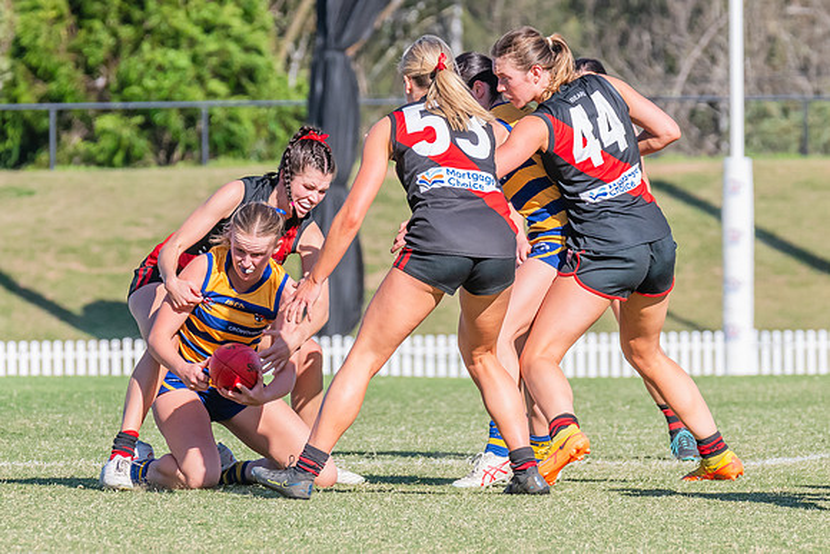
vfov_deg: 2.3
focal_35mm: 595
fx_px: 13715
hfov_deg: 3.5
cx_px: 337
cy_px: 349
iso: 800
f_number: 10
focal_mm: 310
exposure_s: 1/1250
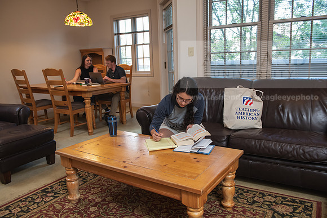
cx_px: 164
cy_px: 109
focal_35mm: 31
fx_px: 282
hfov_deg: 60.3
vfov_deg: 42.3
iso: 1000
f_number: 4.5
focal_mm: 31
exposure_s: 1/80
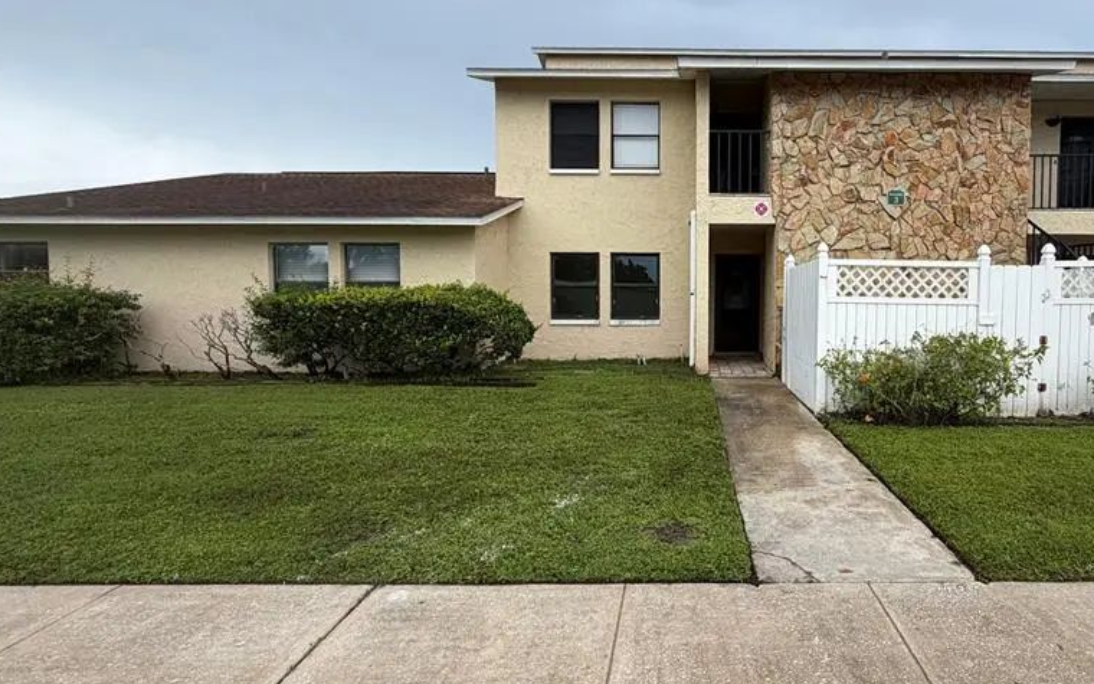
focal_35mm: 20
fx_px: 596
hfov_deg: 83.2
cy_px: 321
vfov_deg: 59.6
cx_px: 694
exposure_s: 1/596
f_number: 2.2
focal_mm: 2.22
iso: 40
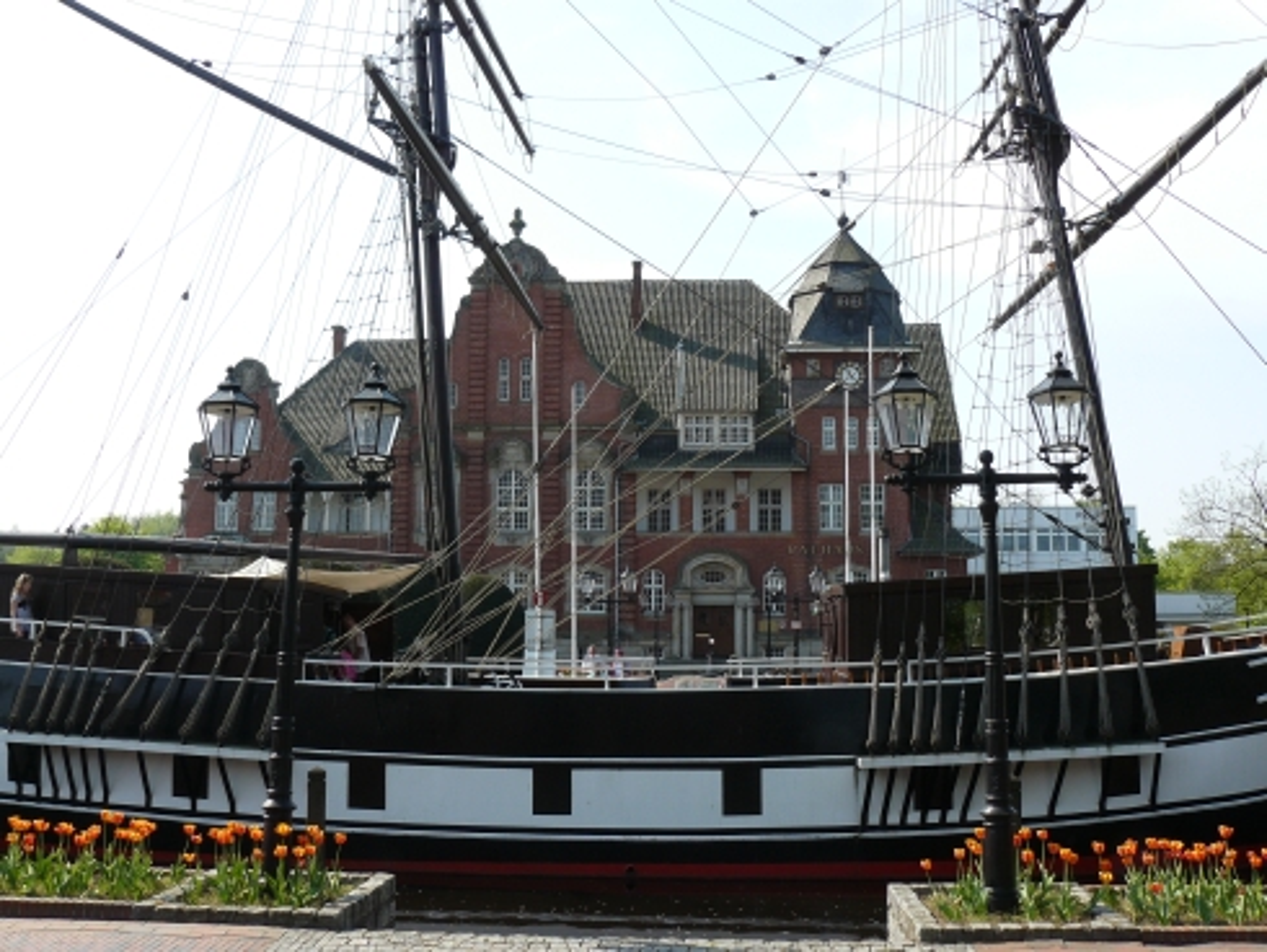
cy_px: 476
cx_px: 634
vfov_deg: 39.7
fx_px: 1318
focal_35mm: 36
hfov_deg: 51.3
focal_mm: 6
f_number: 5.6
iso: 100
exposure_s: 1/250
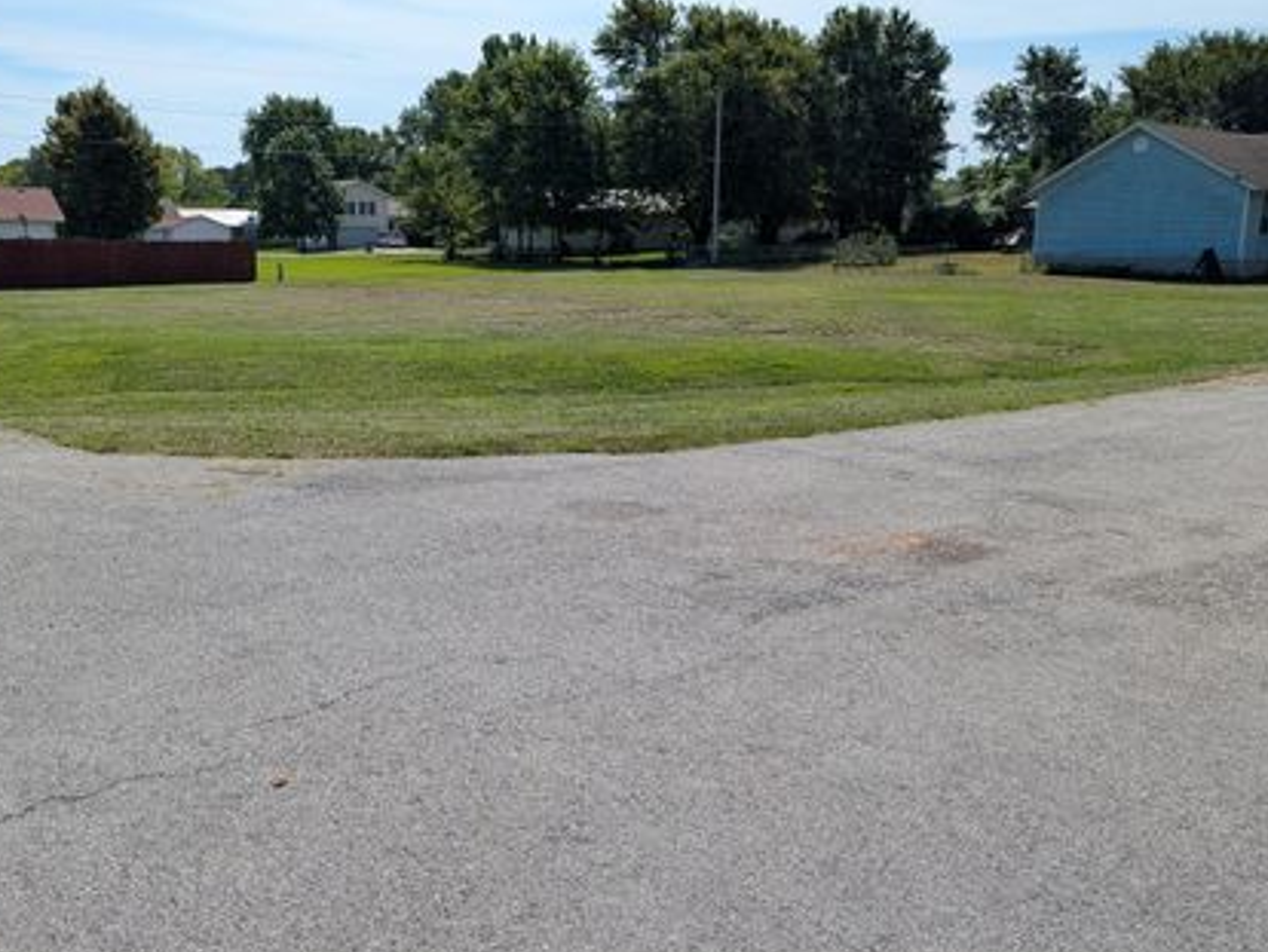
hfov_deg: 61.2
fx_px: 1063
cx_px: 524
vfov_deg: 48.2
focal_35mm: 29
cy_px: 447
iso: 18
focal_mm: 6.9
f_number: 1.68
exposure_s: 1/1408
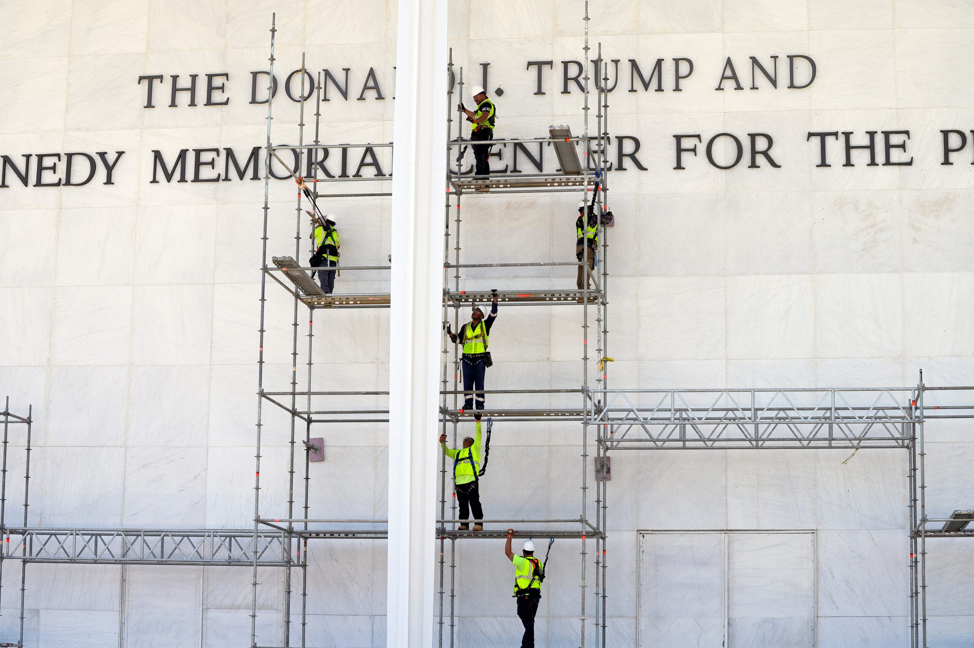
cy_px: 324
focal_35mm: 102
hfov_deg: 20.0
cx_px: 487
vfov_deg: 13.4
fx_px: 2758
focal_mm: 102
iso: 400
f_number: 7.1
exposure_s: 1/500
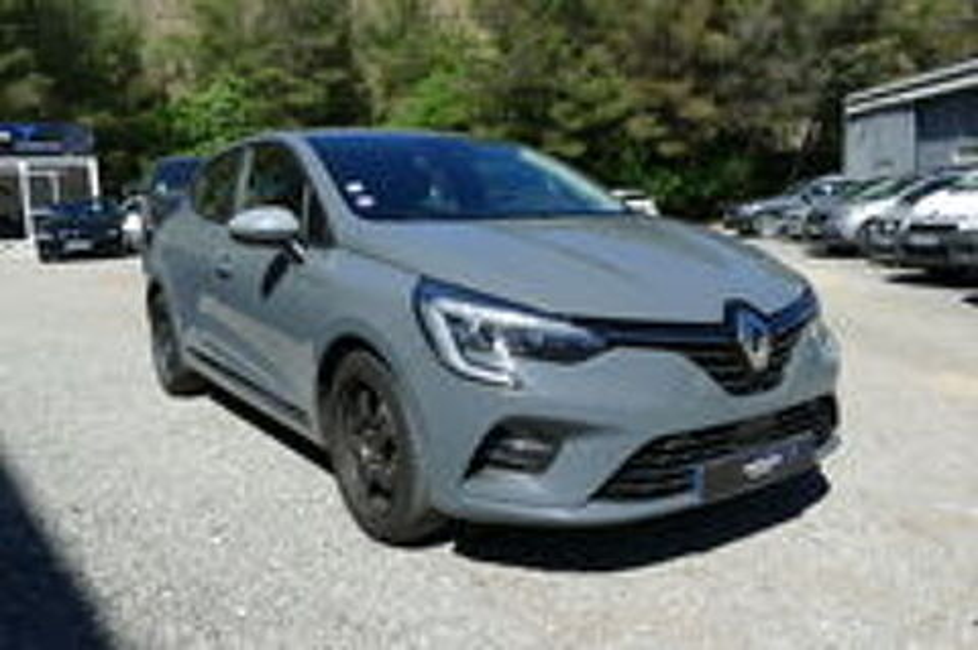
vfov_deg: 44.9
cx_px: 489
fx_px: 787
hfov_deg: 63.7
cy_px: 325
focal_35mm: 29
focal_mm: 10.6
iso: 125
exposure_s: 1/1600
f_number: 3
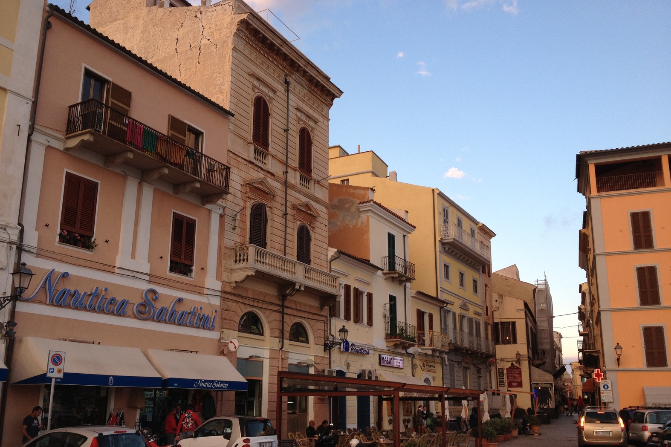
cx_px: 330
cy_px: 254
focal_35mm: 37
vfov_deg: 35.9
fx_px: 690
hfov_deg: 51.9
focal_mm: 4.28
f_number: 2.4
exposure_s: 1/160
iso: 64
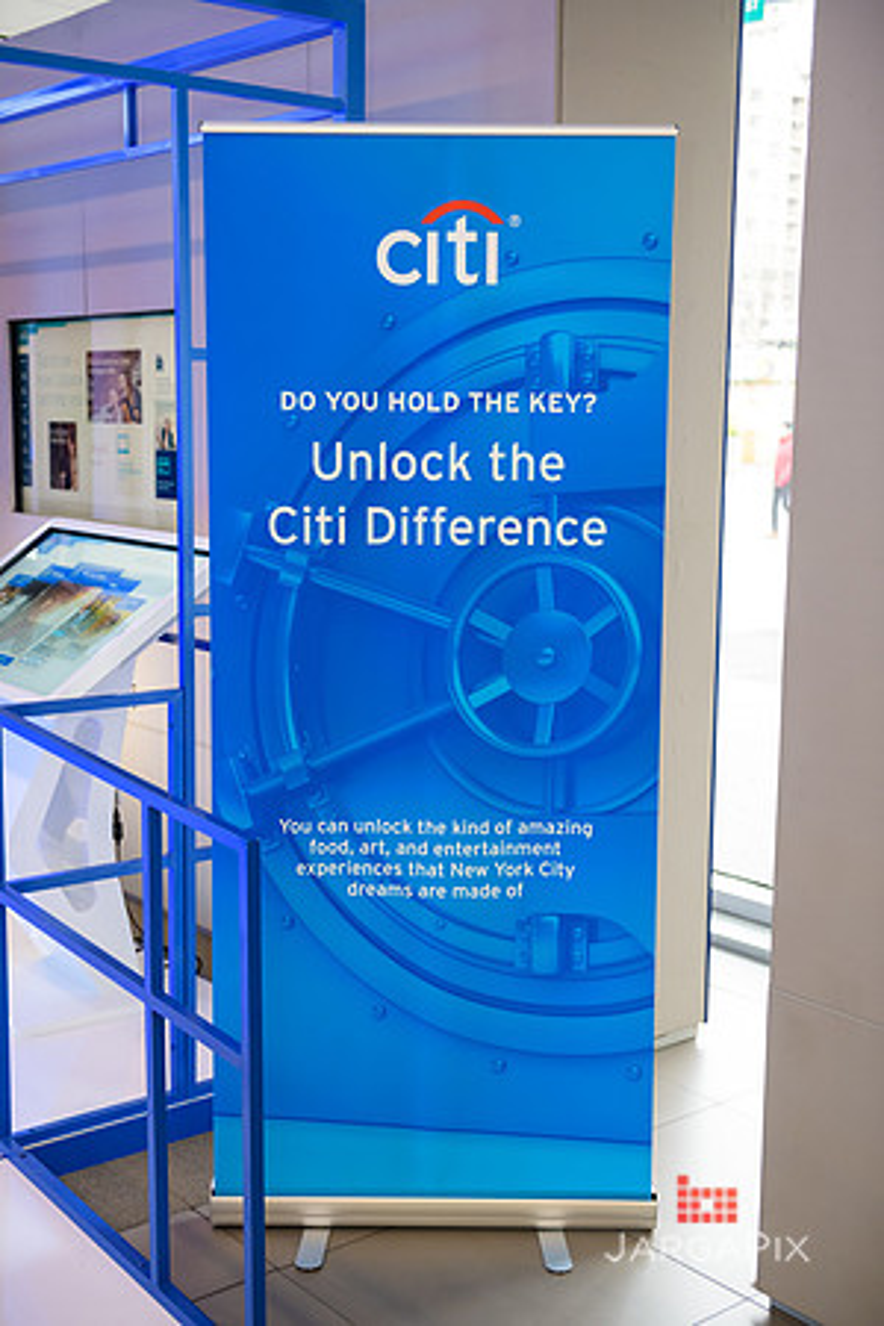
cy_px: 663
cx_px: 442
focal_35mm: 45
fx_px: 1657
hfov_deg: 29.9
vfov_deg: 43.6
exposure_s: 1/125
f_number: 3.2
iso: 1000
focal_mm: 45
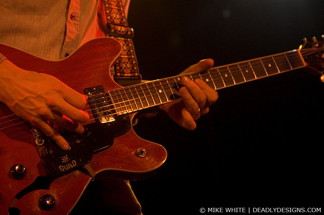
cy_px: 108
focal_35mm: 105
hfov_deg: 19.5
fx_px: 944
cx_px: 162
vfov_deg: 13.0
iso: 800
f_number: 3.2
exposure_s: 1/50
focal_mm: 70
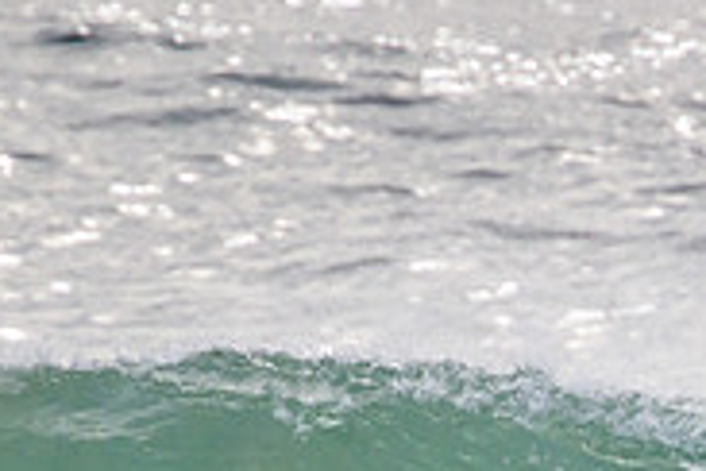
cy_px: 708
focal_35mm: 2534
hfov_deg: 0.8
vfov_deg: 0.5
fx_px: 49691
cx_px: 880
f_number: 11
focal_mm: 800
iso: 1000
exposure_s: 1/2000
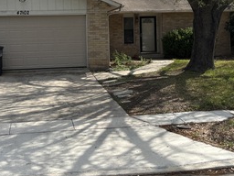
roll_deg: +0.8
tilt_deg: -2.3
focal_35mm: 65
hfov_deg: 29.8
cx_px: 112
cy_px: 41
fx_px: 439
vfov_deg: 22.4
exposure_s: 1/2639
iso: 50
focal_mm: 5.96
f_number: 1.6
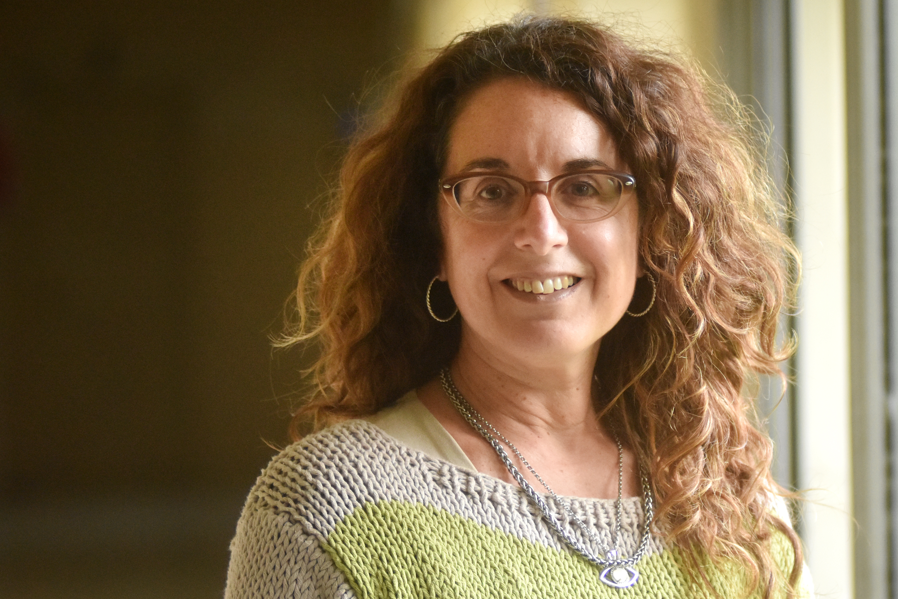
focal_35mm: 216
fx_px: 5388
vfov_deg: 6.4
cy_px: 383
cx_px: 642
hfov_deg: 9.5
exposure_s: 1/500
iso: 1600
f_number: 2.8
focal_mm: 100
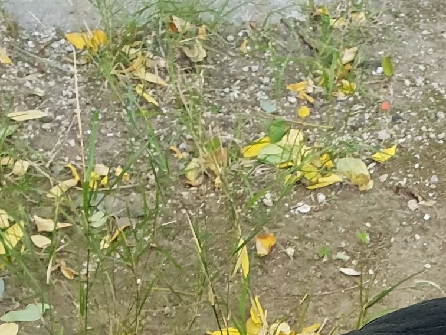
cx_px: 542
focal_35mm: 99
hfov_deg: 18.7
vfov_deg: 12.4
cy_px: 753
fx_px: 1276
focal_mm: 4.3
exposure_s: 1/50
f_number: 2.4
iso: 250
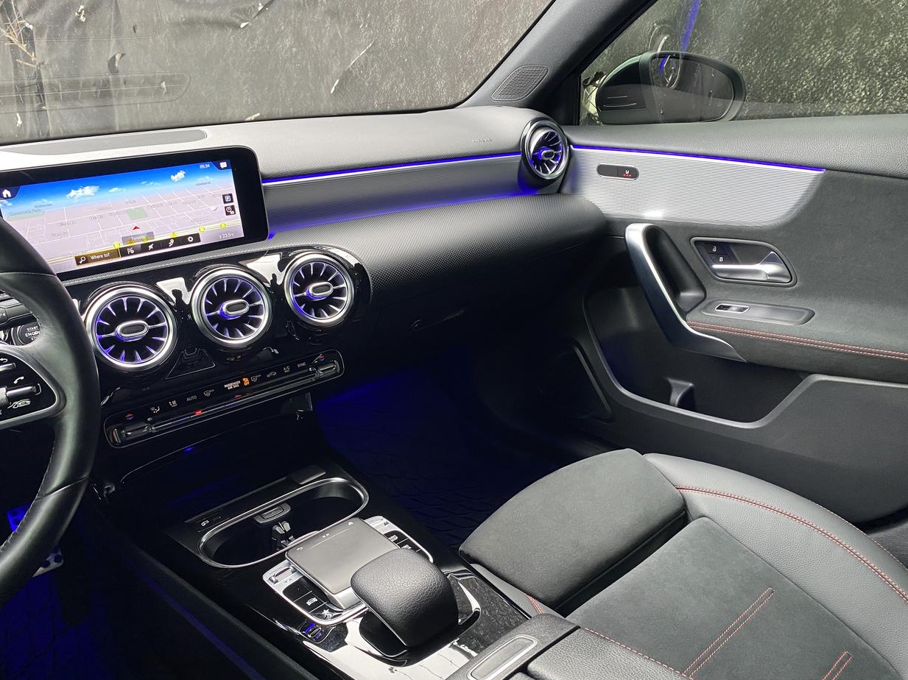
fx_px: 708
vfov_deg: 51.3
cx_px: 448
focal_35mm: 27
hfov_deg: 65.3
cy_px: 338
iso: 160
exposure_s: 1/59
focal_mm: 4.25
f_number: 1.8
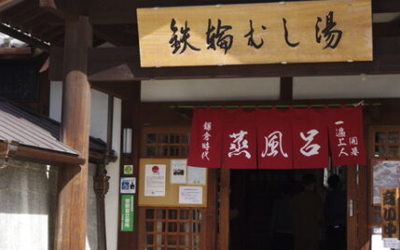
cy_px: 104
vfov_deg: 14.4
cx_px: 206
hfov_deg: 22.9
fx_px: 989
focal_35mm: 91
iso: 100
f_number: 6.3
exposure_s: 1/125
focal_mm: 43
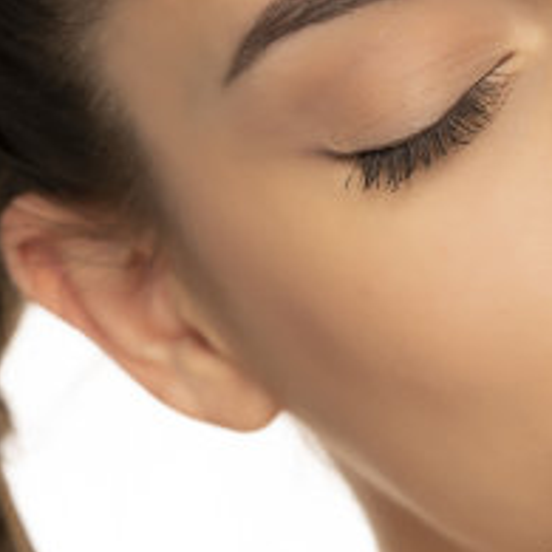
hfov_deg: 7.2
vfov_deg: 7.3
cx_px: 770
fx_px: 4330
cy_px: 122
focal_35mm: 240
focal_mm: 90
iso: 200
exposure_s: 1/160
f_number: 6.3
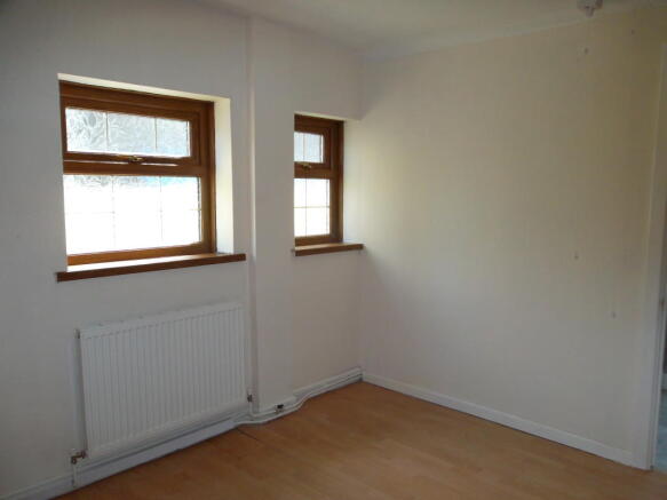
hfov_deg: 65.3
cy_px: 250
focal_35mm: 27
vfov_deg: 51.3
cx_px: 334
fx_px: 520
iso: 200
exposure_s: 1/45
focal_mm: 4.9
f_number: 3.5
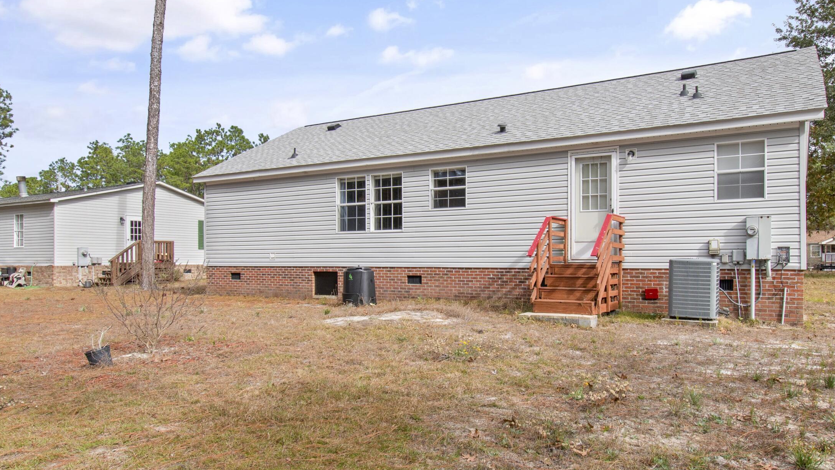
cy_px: 257
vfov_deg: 44.3
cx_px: 456
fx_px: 576
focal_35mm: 26
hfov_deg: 71.7
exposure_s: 1/250
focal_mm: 12
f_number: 8
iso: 100
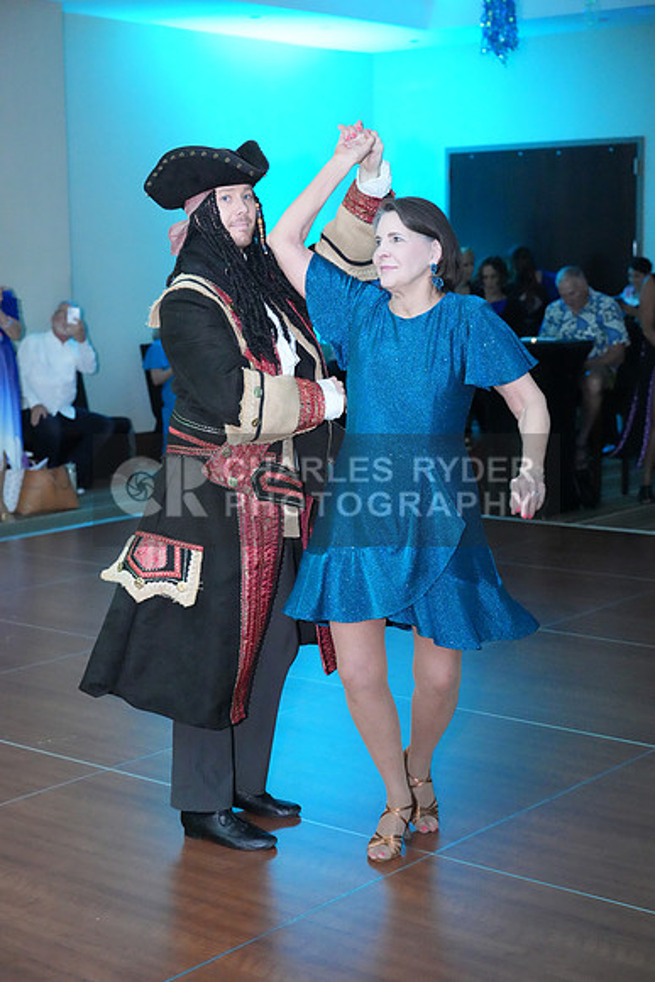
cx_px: 328
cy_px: 491
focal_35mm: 59
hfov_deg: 23.0
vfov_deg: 33.9
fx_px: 1609
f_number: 4
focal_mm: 59
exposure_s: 1/250
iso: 12800
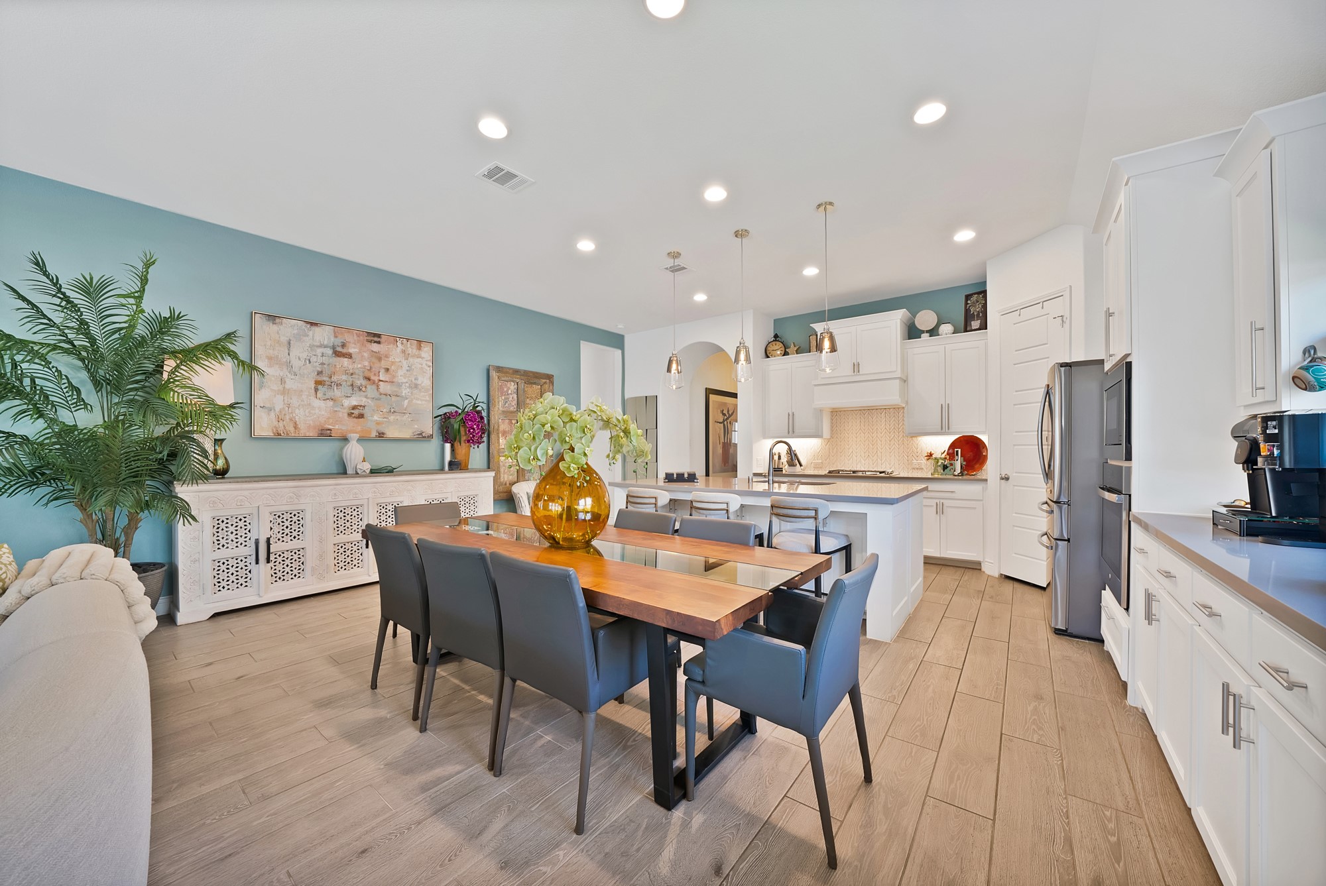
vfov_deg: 90.1
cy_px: 443
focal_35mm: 12
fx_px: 442
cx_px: 663
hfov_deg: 112.6
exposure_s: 1/2
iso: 640
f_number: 9
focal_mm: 12
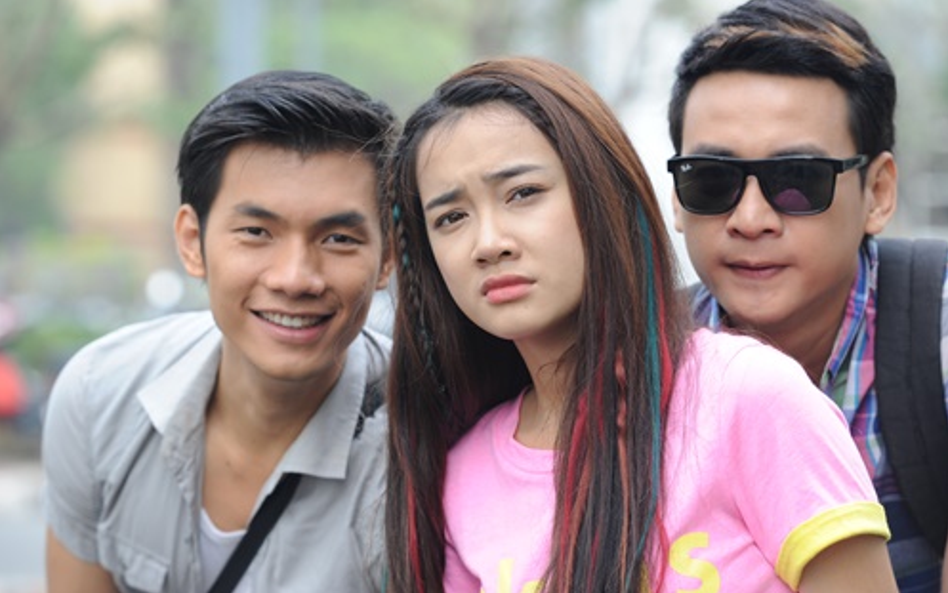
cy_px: 285
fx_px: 3179
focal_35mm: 123
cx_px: 473
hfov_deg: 17.0
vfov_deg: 10.7
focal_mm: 120
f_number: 6.3
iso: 500
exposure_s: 1/320
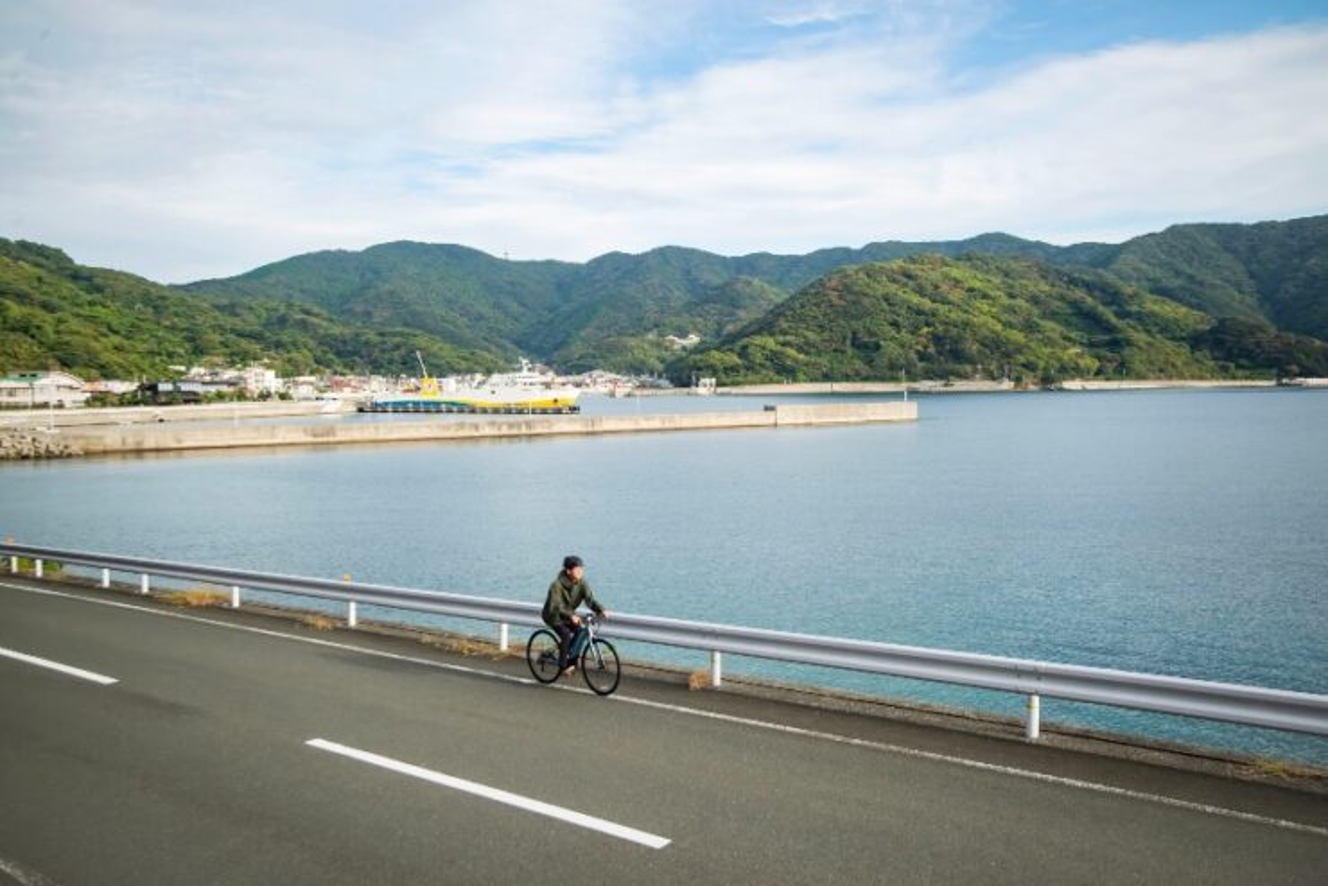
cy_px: 443
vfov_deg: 42.4
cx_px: 664
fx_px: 1144
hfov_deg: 60.3
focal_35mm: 31
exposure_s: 1/500
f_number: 8
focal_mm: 31
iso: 400
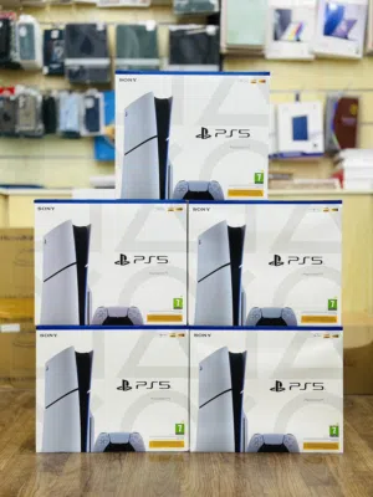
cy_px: 248
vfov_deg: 39.7
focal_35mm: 48
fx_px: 690
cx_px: 186
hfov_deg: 30.3
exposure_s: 1/100
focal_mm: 6.86
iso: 100
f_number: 1.78
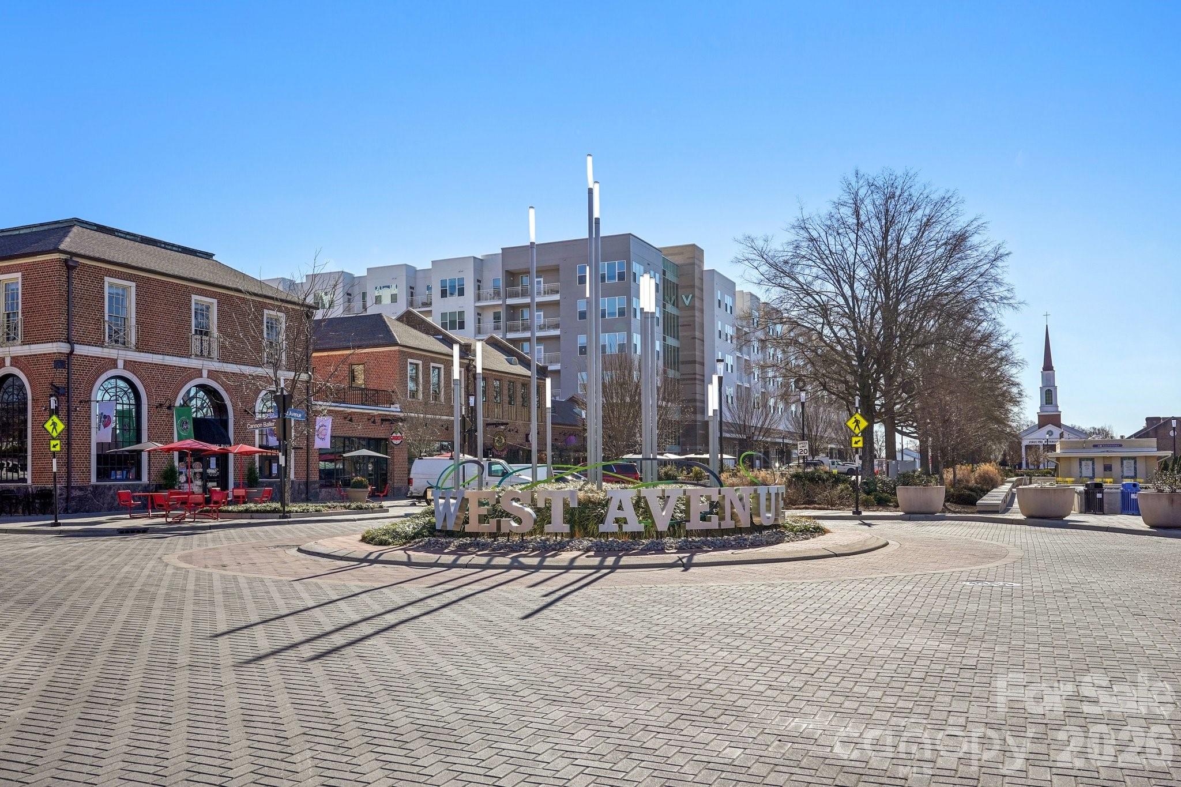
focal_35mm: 29
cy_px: 394
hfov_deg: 63.7
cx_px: 590
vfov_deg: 45.0
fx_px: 951
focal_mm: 29
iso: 400
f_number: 6.3
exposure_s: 1/2000
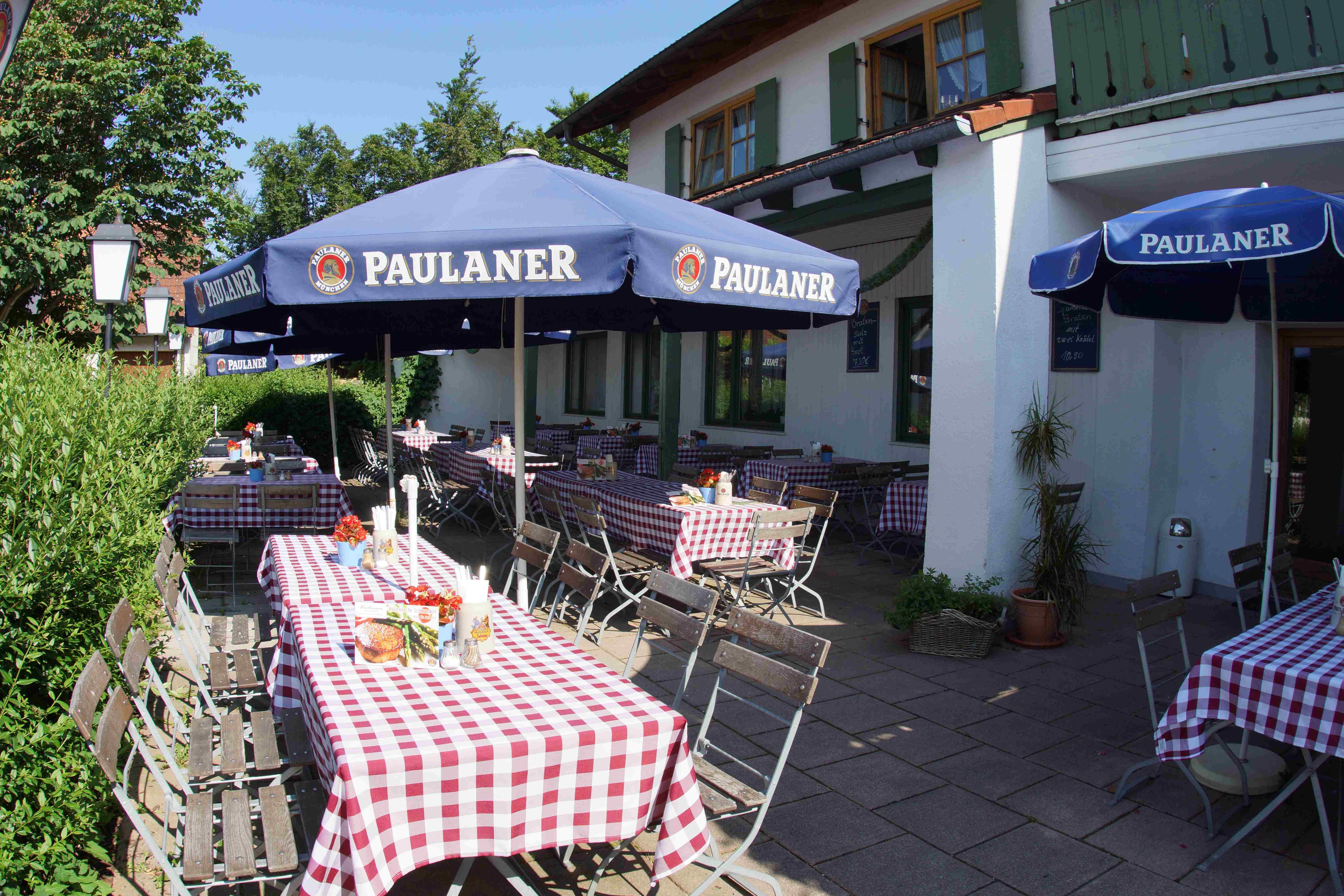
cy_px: 448
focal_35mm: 22
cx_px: 672
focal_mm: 15
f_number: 8
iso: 100
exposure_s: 1/250
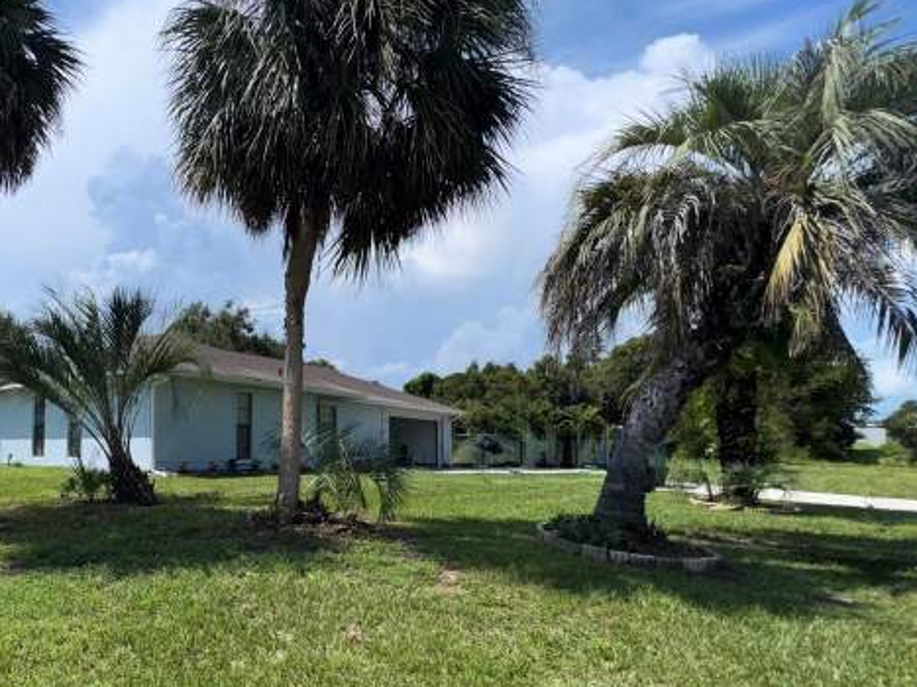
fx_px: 636
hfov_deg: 66.5
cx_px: 214
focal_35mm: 24
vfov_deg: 56.3
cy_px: 420
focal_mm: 2.22
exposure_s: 1/3106
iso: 32
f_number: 2.2
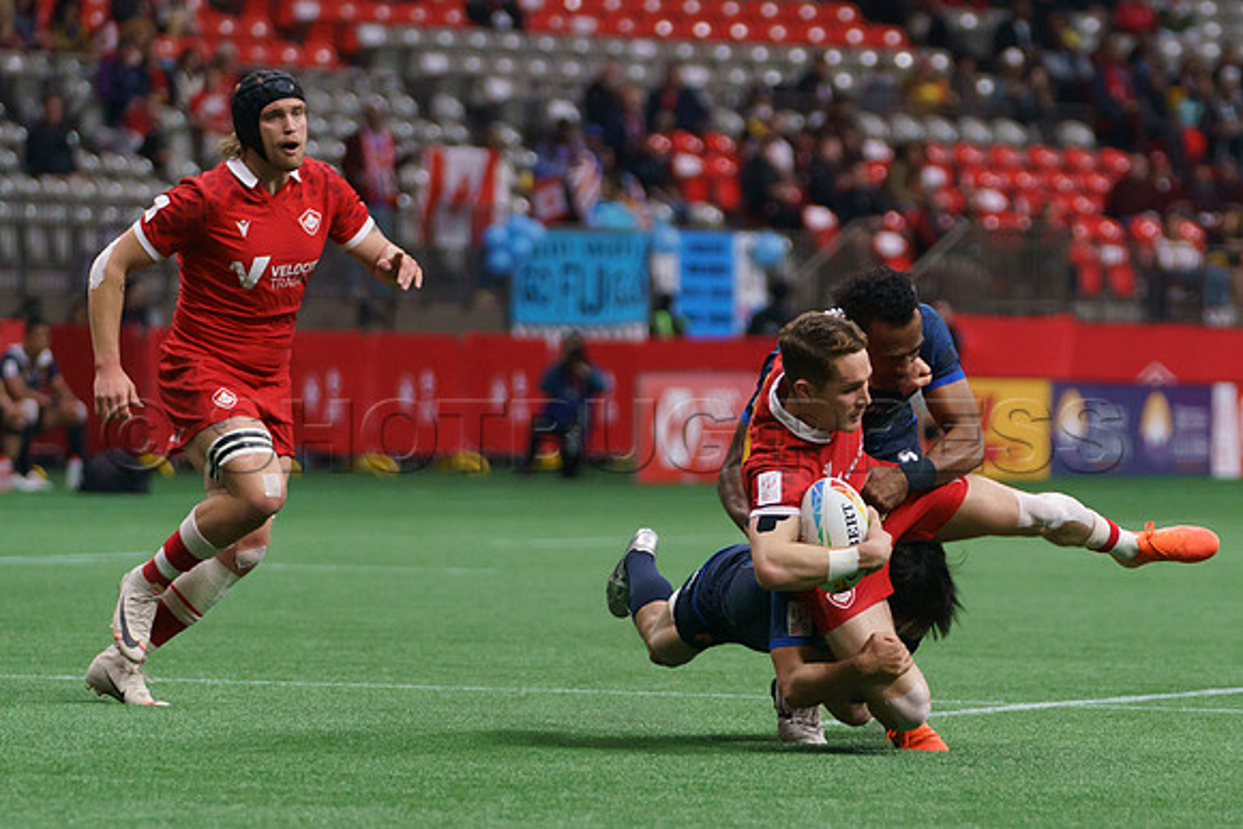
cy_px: 597
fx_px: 11812
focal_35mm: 342
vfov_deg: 4.0
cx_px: 785
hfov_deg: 6.0
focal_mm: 206
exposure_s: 1/2500
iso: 4000
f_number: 4
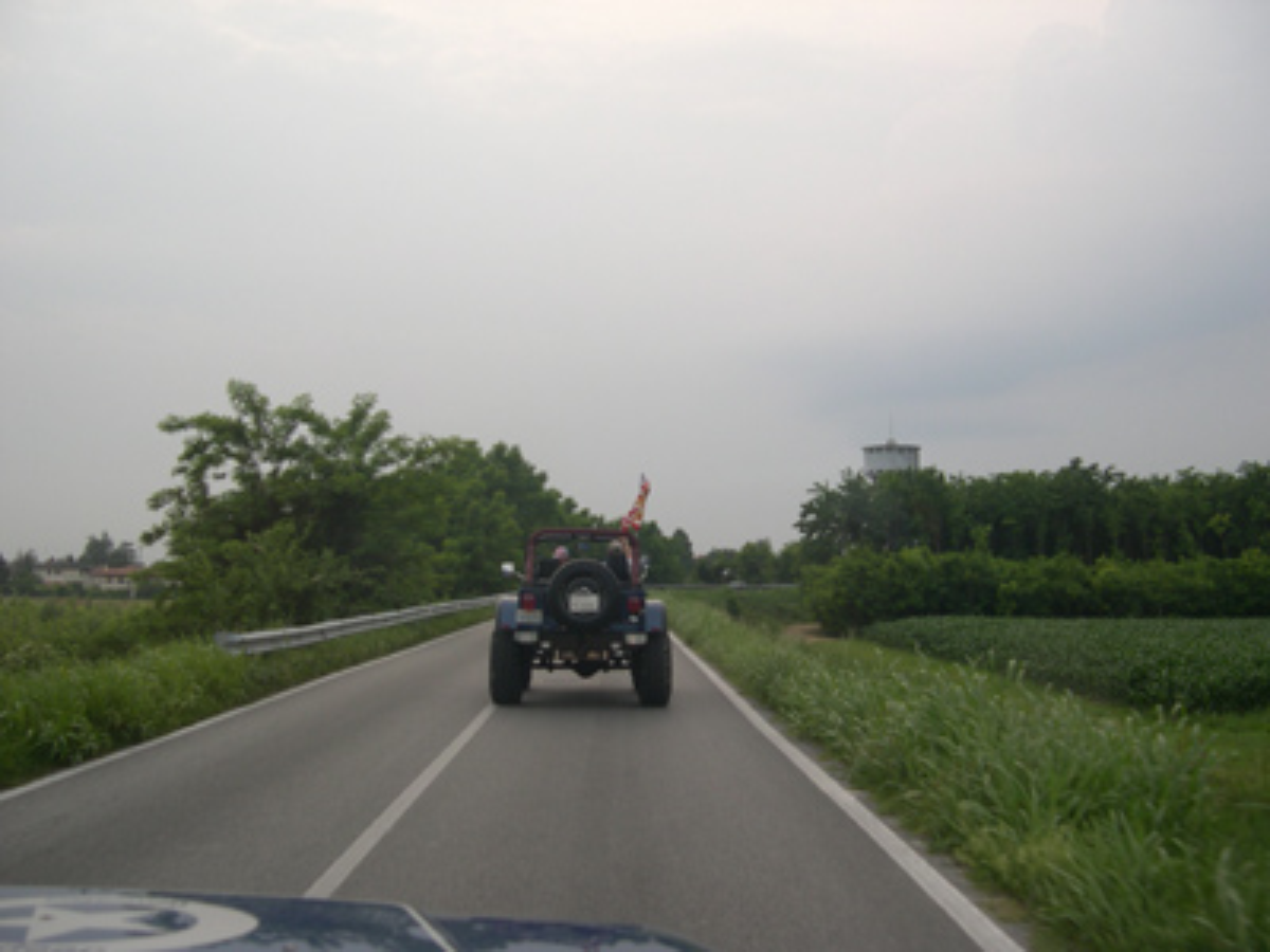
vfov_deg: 37.7
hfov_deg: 49.0
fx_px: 1394
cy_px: 476
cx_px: 635
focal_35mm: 38
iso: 100
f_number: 2.8
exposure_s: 1/199
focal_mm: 8
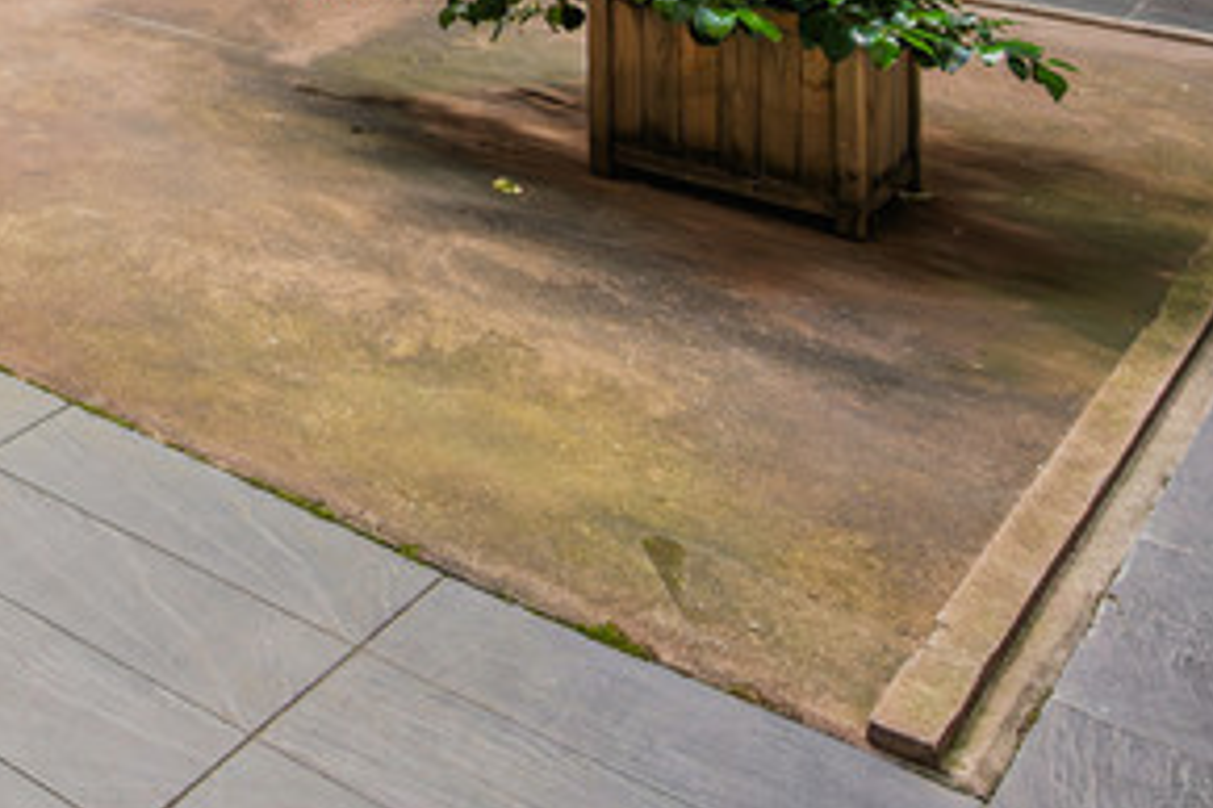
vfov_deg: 20.1
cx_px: -686
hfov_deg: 25.4
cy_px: -509
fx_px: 1844
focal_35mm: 55
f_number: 6.3
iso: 2500
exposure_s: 1/200
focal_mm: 15.5
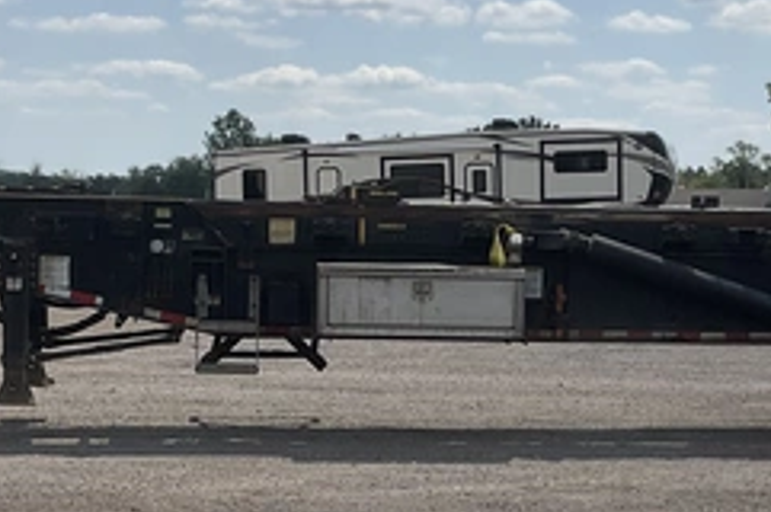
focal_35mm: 94
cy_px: 373
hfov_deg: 21.7
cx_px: 387
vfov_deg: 14.5
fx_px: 2010
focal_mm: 3
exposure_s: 1/3322
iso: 25
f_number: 1.8
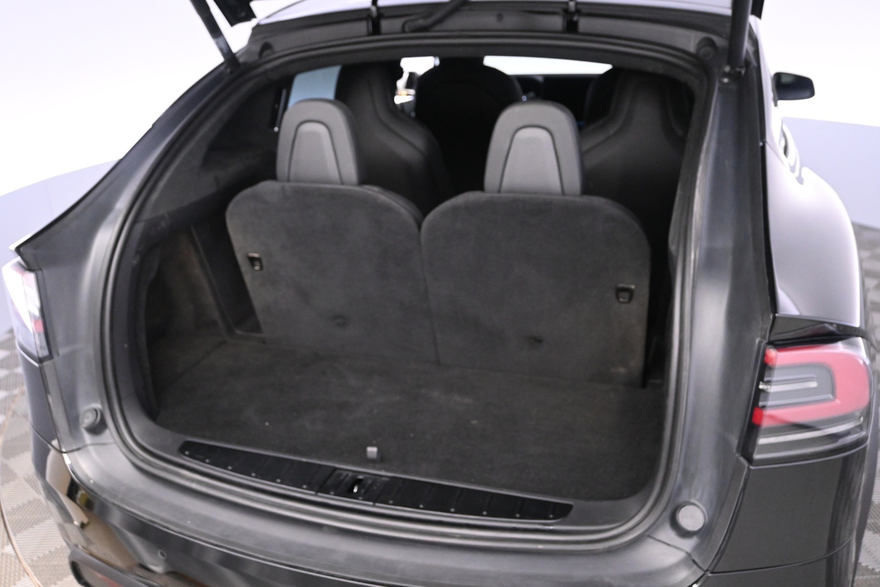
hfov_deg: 60.7
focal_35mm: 31
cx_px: 440
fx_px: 752
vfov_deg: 42.6
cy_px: 294
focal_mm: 20.5
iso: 3200
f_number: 3.8
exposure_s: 1/60
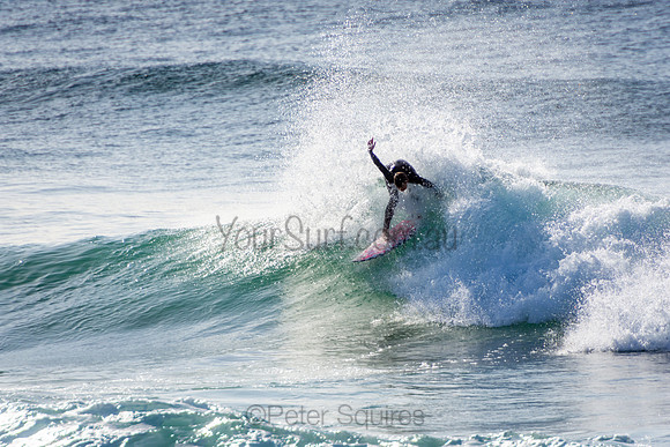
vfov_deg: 2.3
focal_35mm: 600
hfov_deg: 3.4
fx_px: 11169
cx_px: 335
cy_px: 224
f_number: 5.6
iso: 140
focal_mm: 400
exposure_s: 1/2000
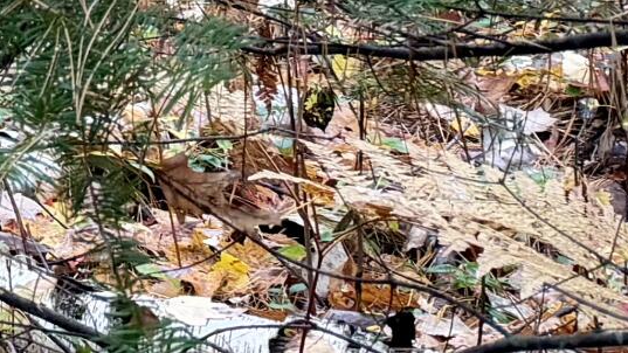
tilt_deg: -2.9
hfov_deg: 11.6
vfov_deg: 7.5
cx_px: -961
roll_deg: +1.6
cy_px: -612
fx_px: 2431
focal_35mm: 146
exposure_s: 1/121
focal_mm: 6.76
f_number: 1.78
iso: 200
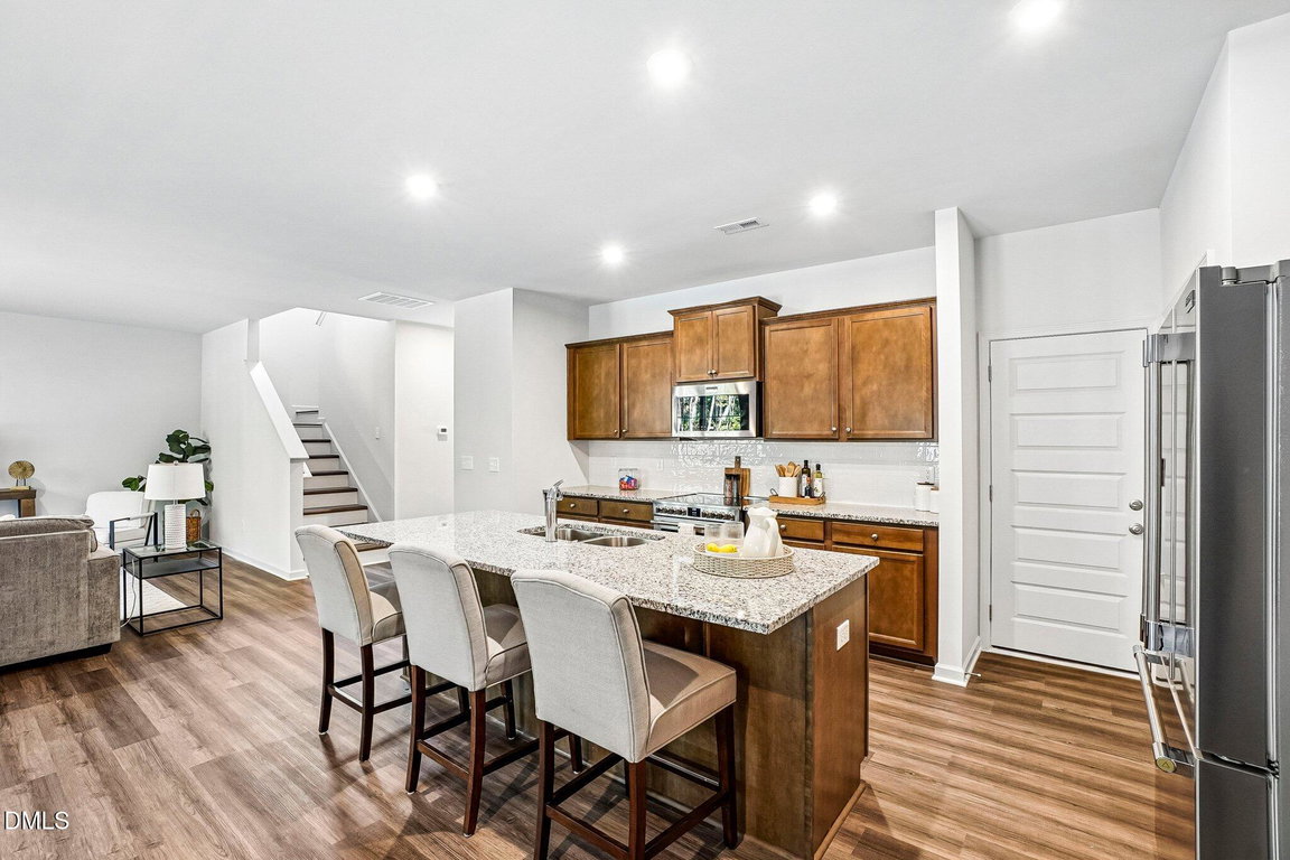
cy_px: 430
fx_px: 537
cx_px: 645
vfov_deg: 77.3
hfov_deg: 100.4
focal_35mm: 15
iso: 400
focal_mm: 10
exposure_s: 1/2.5
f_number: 8
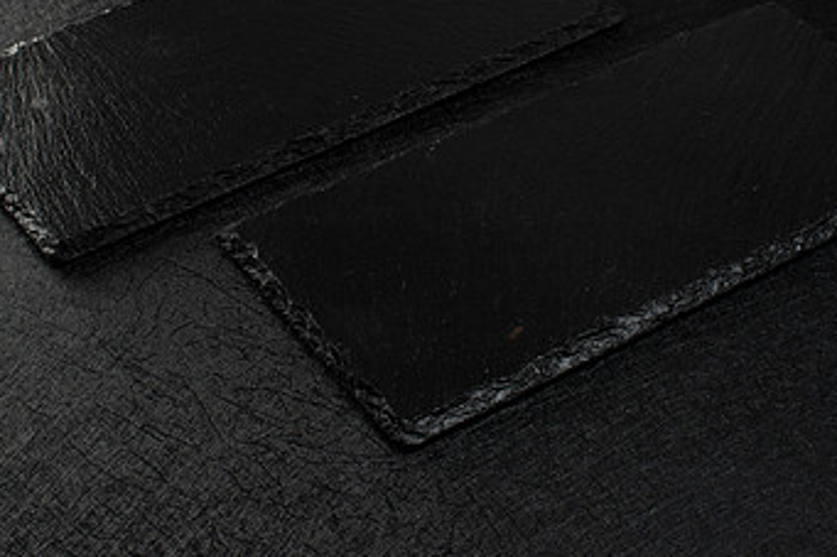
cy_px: 106
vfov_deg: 15.8
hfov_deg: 23.7
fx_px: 1998
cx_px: 422
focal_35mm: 86
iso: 200
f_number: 13
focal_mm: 50
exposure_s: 1/125
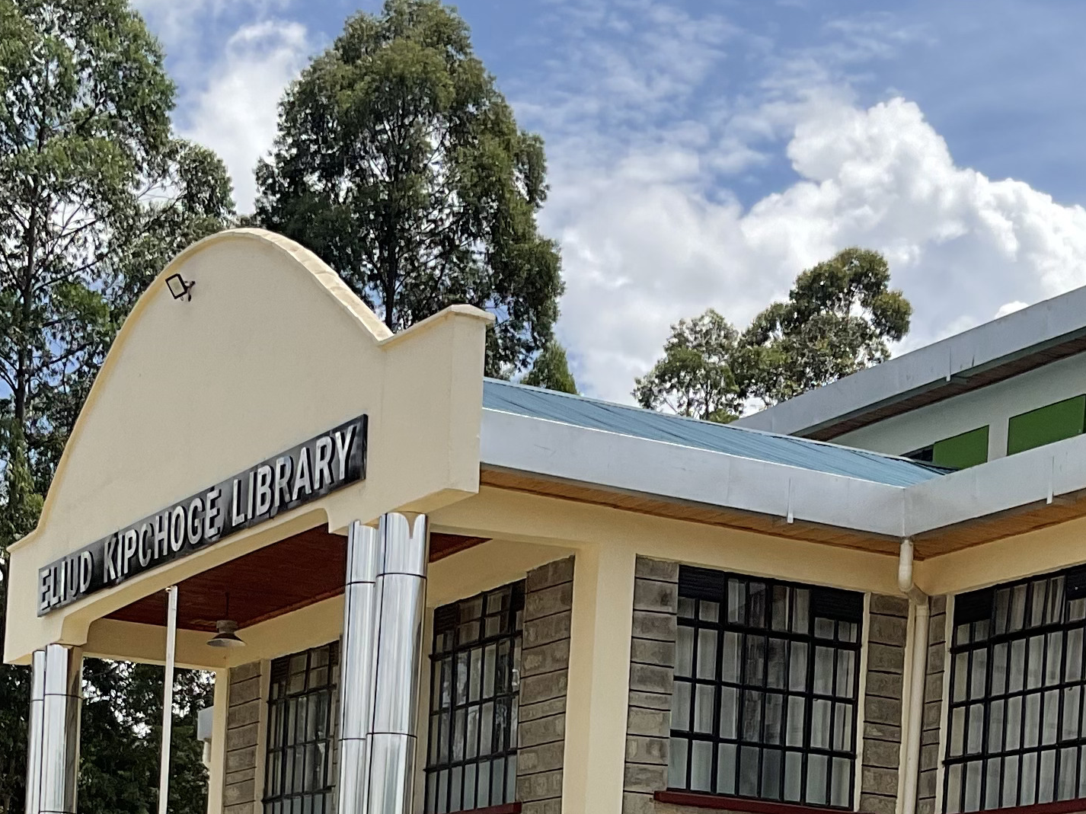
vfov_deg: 16.8
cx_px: 467
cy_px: 1103
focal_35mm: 82
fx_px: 2572
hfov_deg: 23.8
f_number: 1.8
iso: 16
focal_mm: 3
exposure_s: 1/2667
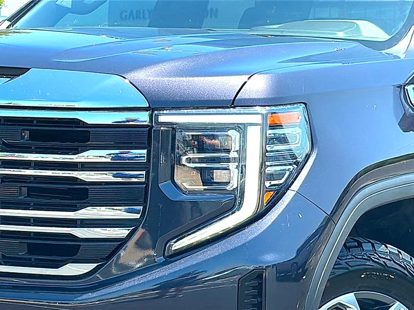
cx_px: 207
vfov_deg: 14.8
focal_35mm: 100
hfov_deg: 19.6
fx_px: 1196
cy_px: 155
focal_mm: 6.86
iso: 80
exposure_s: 1/1672
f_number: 1.78
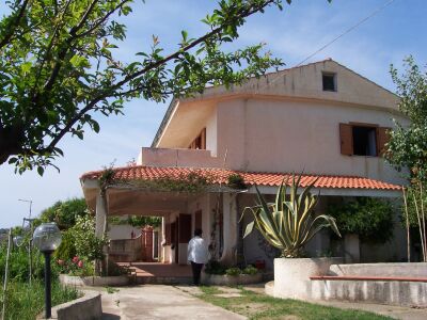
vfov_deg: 38.7
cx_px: 214
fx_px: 456
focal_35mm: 37
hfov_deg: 50.1
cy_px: 160
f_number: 5.6
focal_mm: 5.6
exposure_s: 1/750
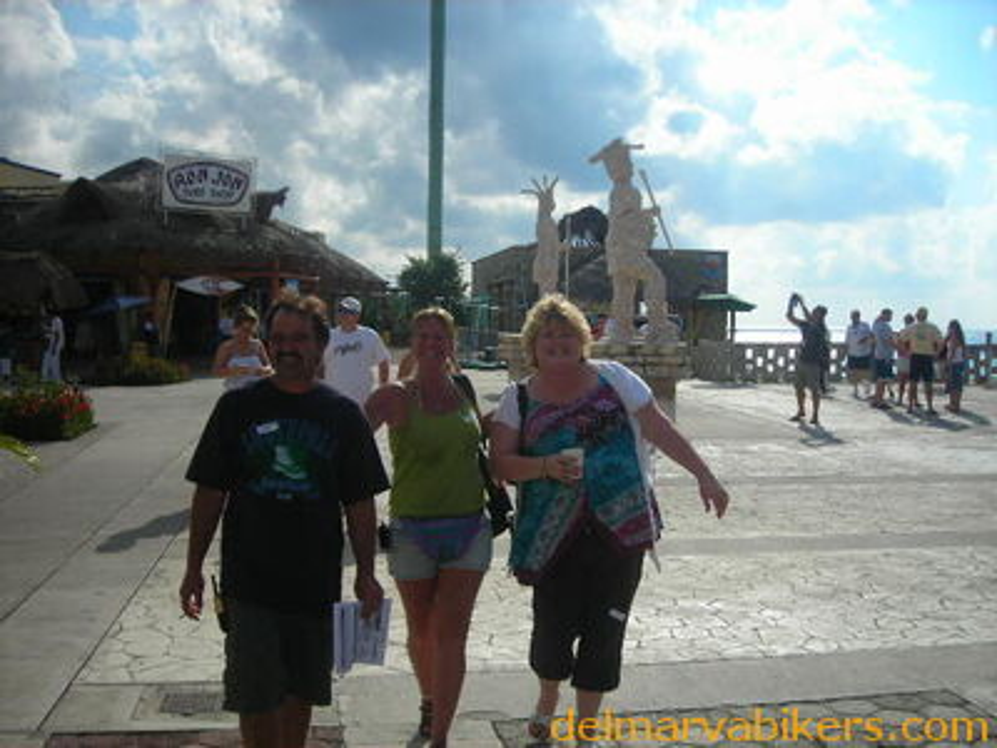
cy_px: 374
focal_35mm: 38
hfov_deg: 49.0
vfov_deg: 37.7
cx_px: 498
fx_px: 1094
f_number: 6.4
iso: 50
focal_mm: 6.3
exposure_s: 1/303
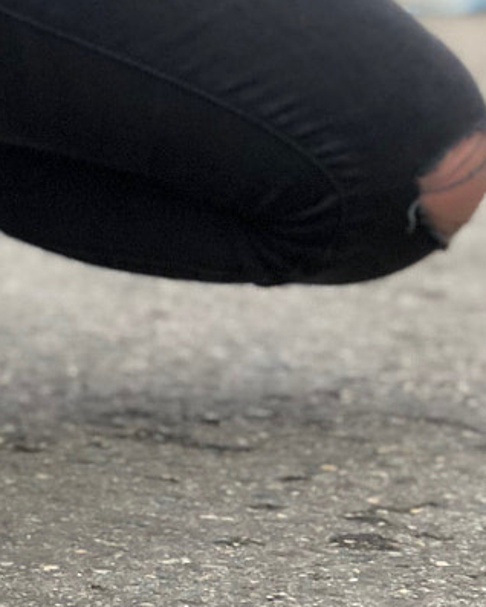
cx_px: -336
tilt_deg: -6.4
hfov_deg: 6.8
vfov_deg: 8.6
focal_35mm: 224
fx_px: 4024
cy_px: 268
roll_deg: -1.1
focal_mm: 6.6
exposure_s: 1/50
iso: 32
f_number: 2.8
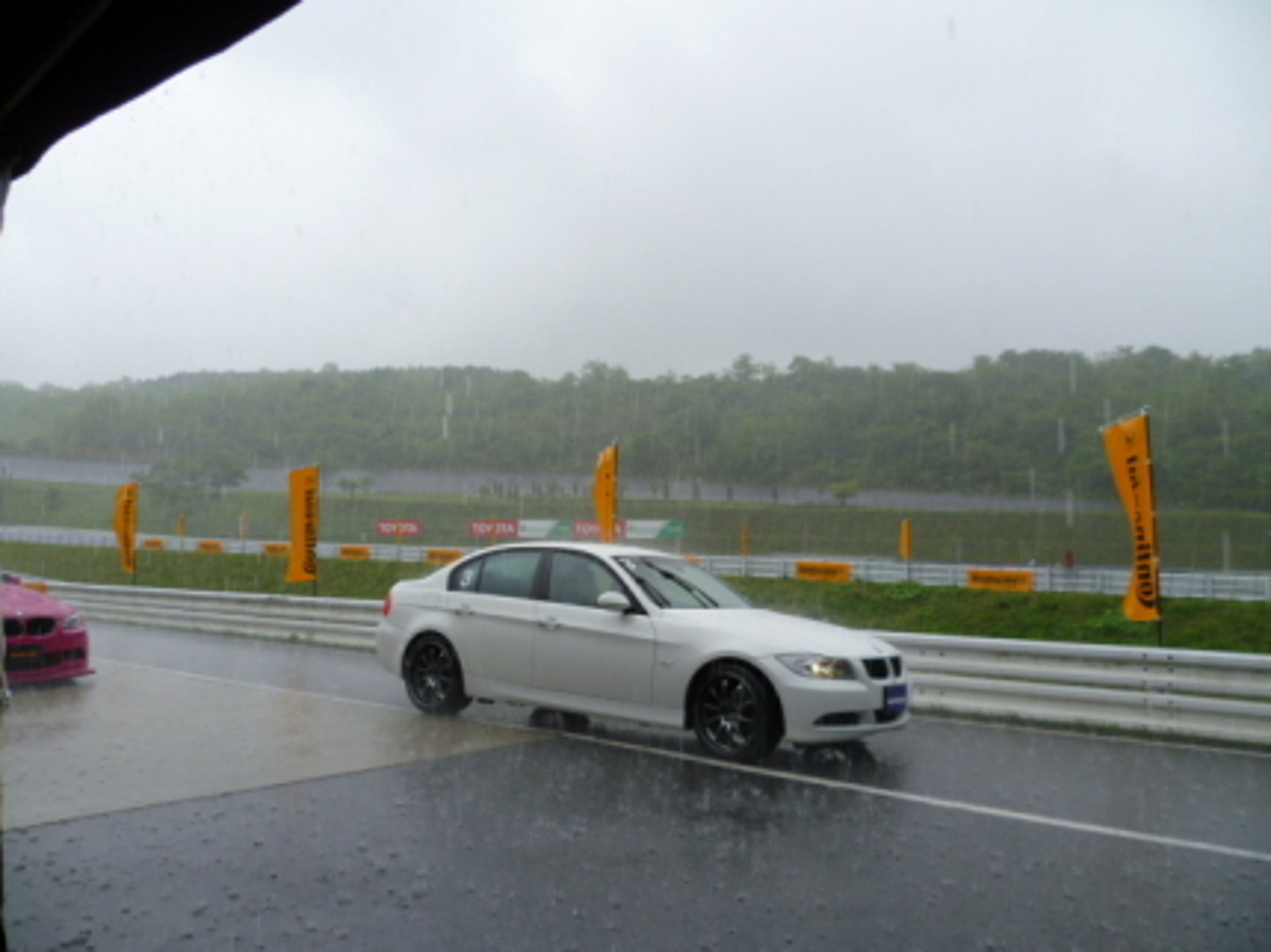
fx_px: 1028
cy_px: 476
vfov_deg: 49.7
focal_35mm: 28
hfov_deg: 63.5
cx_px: 636
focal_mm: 5
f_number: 2.8
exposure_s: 1/160
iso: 80
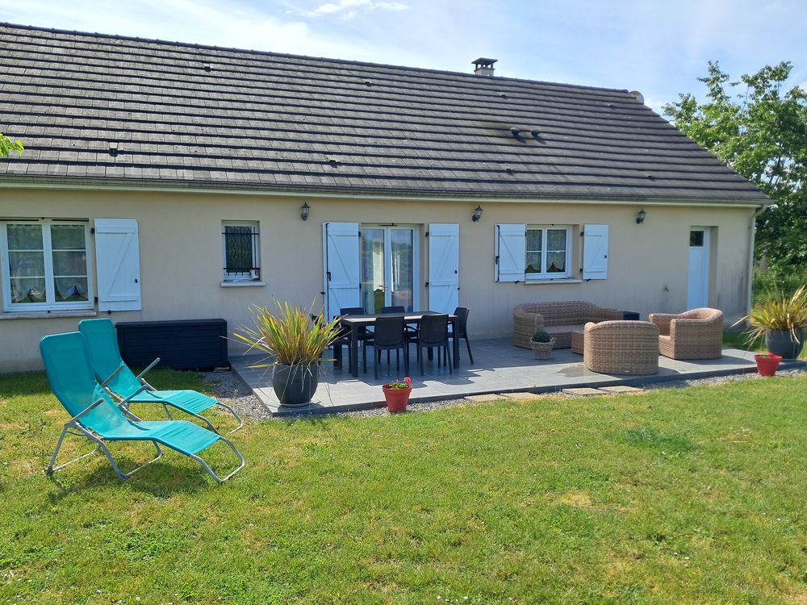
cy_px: 302
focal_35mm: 27
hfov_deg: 65.3
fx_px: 629
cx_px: 404
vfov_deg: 51.4
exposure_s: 1/563
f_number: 1.8
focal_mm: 4
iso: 50
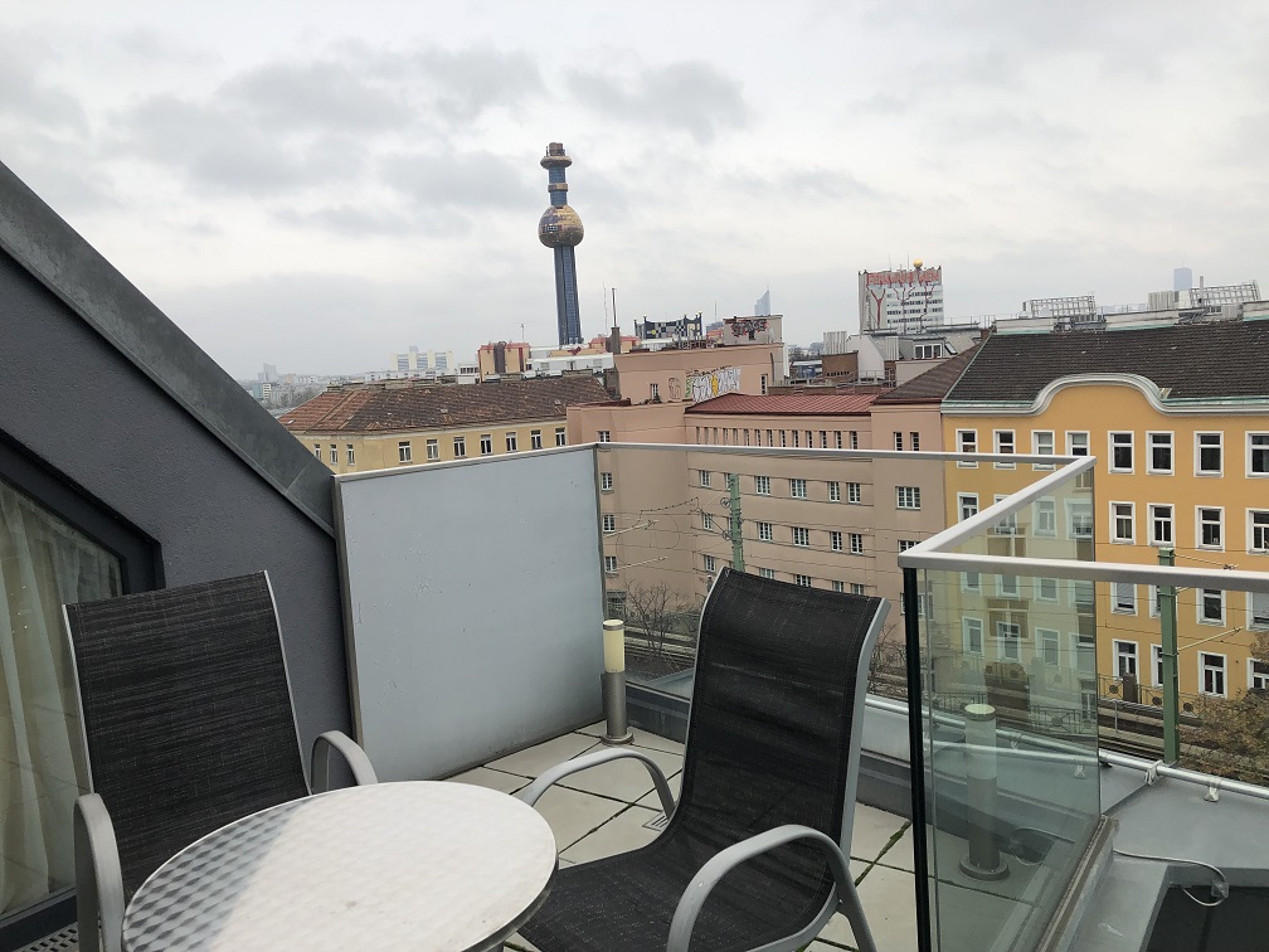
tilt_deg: -6.6
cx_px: 634
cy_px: 476
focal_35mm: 28
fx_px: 1026
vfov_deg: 49.7
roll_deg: +3.8
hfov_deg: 63.4
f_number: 1.8
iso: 20
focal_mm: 3.99
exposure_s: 1/657
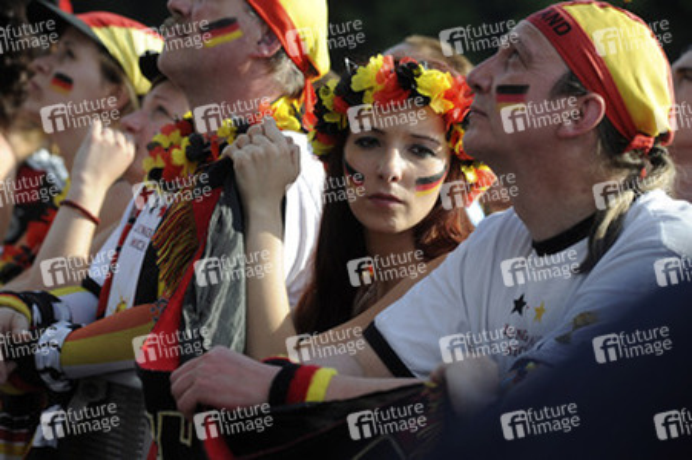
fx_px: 3265
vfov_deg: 8.1
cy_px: 230
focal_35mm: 170
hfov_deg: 12.1
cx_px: 346
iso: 320
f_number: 7.1
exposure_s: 1/500
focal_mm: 170
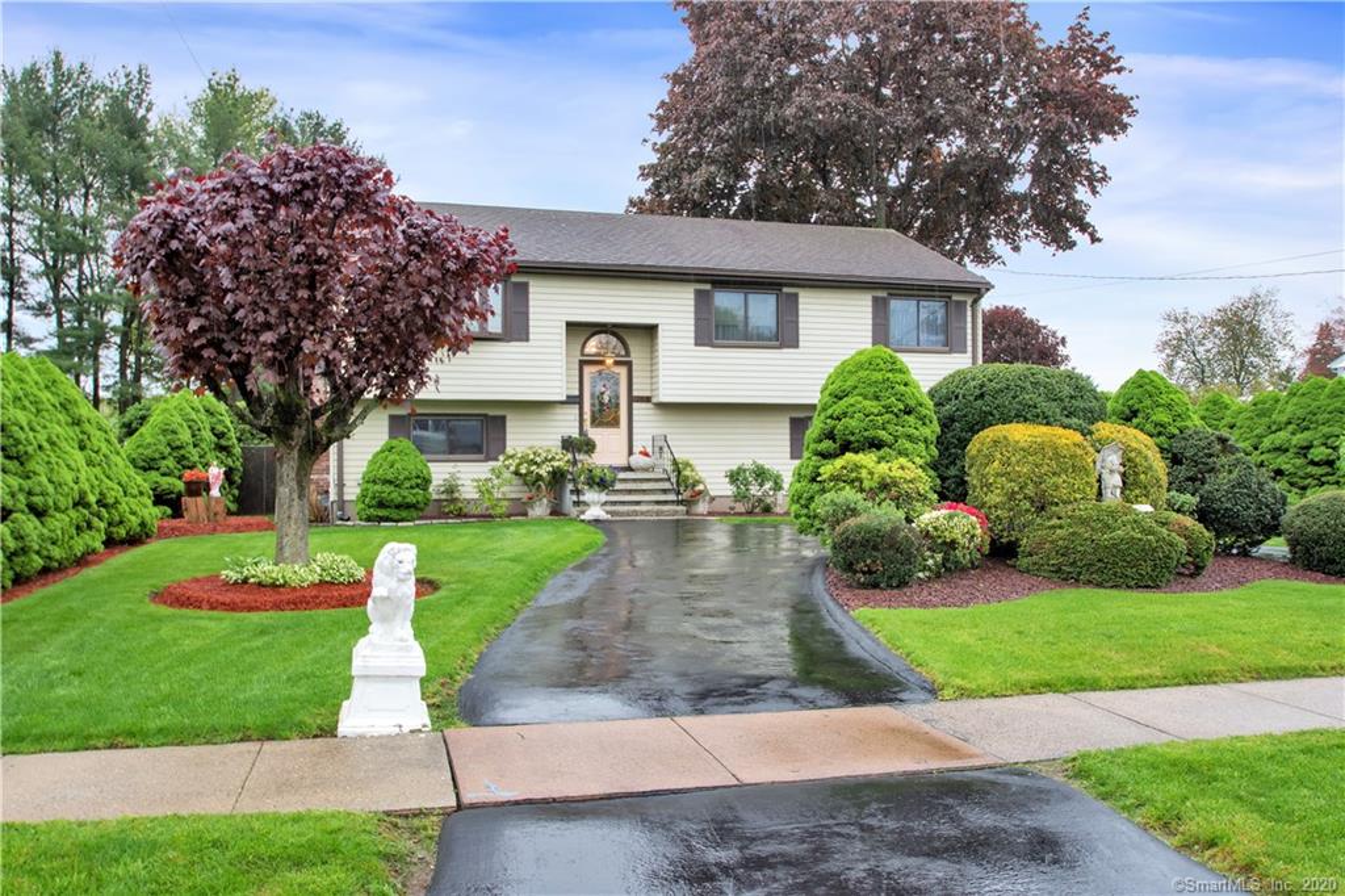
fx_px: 952
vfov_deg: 50.4
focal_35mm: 26
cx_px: 672
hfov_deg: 70.5
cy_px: 448
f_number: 11
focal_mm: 17
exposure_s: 1/100
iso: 640
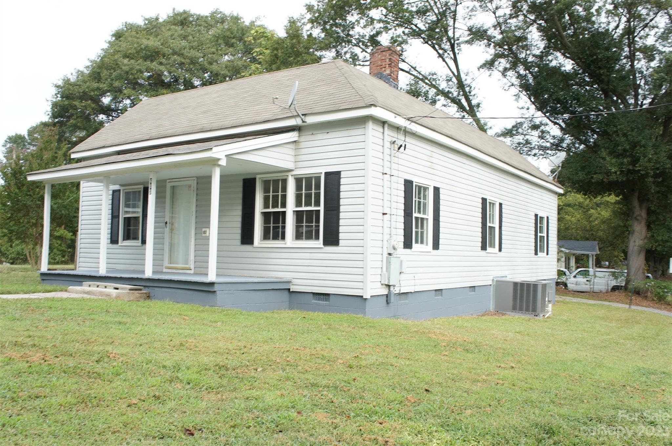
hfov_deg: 62.0
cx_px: 336
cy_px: 223
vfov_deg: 43.5
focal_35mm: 30
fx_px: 559
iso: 200
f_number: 5.6
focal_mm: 20
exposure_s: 1/80
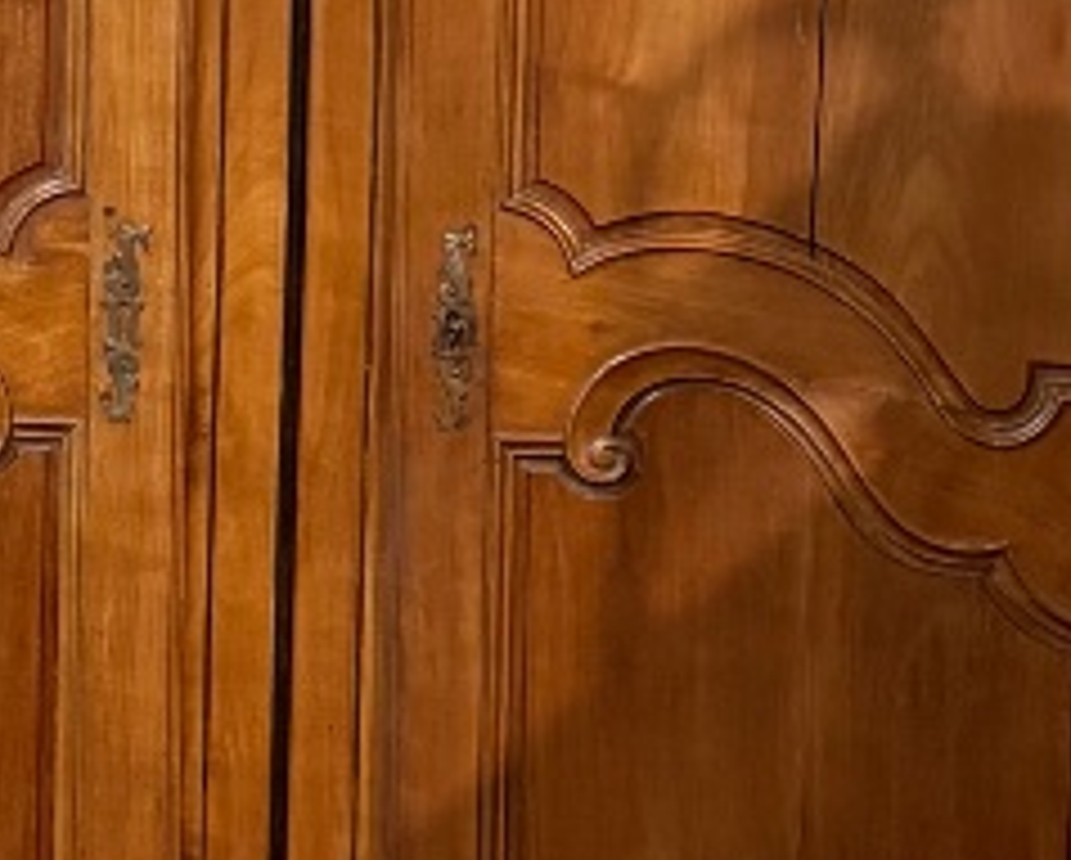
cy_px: 455
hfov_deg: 16.3
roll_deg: -2.7
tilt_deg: -6.9
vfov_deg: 13.1
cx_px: 405
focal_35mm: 118
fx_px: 3745
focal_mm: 6.76
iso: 1000
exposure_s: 1/33
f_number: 1.78
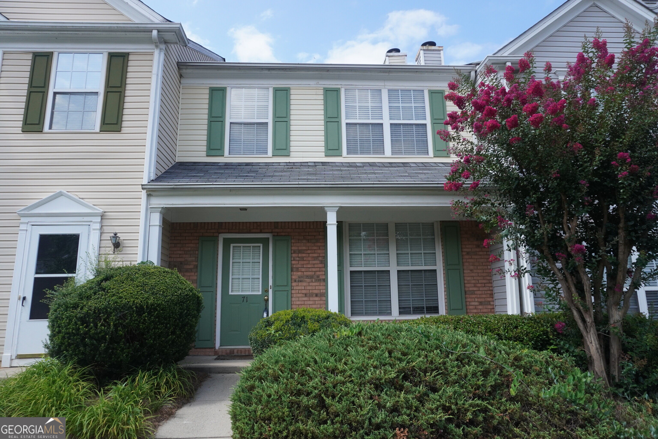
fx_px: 439
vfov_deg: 53.1
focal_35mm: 24
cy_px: 220
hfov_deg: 73.7
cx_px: 329
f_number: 5.6
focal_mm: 16
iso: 640
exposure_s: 1/1600
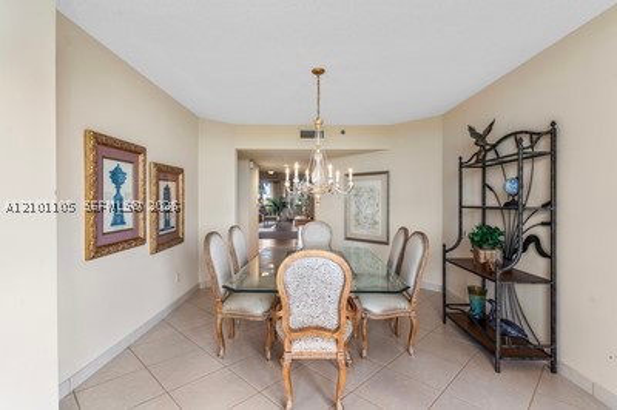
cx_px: 308
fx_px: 291
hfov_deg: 93.3
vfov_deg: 70.3
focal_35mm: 17
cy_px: 205
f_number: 8
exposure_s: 1/13
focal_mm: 17
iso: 200
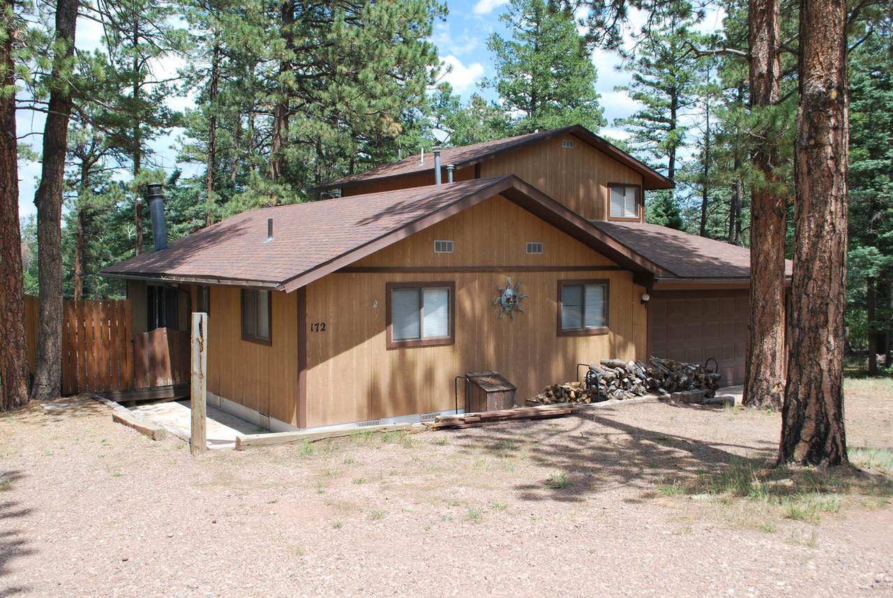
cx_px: 446
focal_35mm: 33
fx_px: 820
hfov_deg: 57.2
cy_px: 299
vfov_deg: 40.1
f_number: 6.3
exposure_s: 1/160
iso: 100
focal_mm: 22
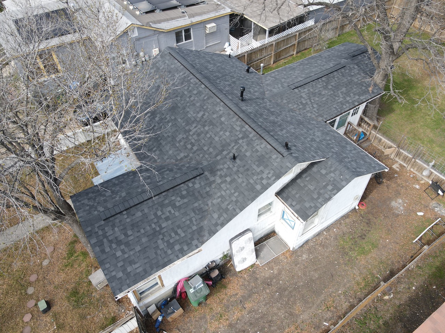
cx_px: 222
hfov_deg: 71.6
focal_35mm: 24
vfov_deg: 56.8
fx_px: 309
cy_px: 166
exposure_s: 1/250
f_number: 2.8
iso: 100
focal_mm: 4.5
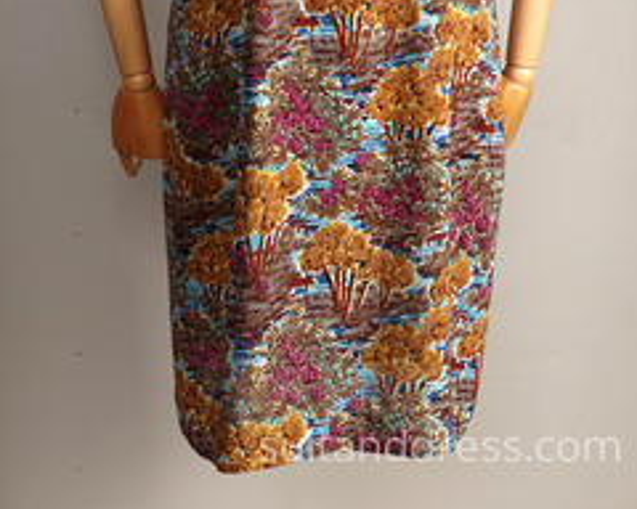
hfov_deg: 26.1
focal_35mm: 73
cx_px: 320
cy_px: -4
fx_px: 1376
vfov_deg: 20.3
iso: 250
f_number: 6.3
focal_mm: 32
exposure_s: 1/20
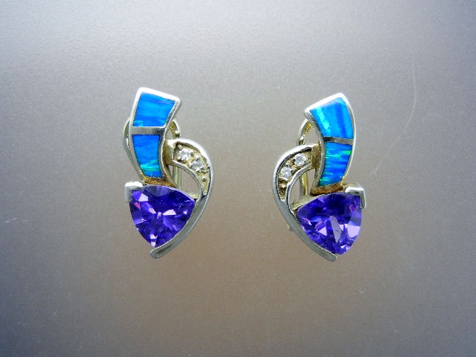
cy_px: 178
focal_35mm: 45
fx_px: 619
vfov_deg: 32.2
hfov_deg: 42.1
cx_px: 238
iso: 400
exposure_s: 1/24.3
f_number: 3.8
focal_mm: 8.1
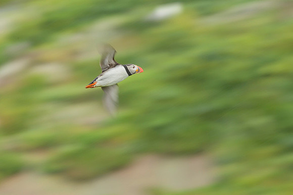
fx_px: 4445
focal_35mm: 546
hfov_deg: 3.8
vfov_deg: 2.5
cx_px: 133
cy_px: 105
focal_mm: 500
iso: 800
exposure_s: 1/100
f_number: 10
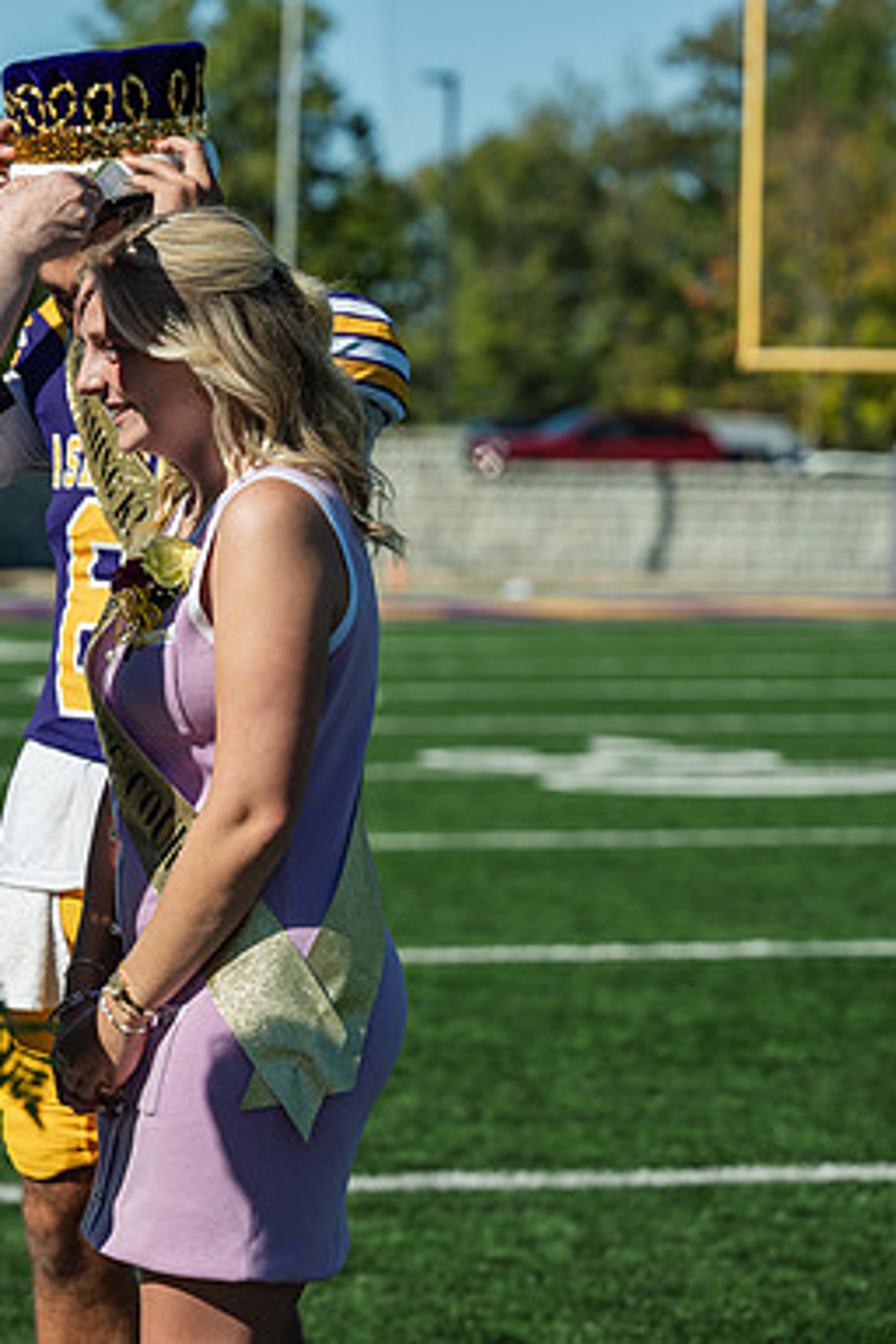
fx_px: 4853
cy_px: 670
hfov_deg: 10.5
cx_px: -4
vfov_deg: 15.8
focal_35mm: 130
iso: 100
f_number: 3.5
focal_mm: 86
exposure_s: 1/1600
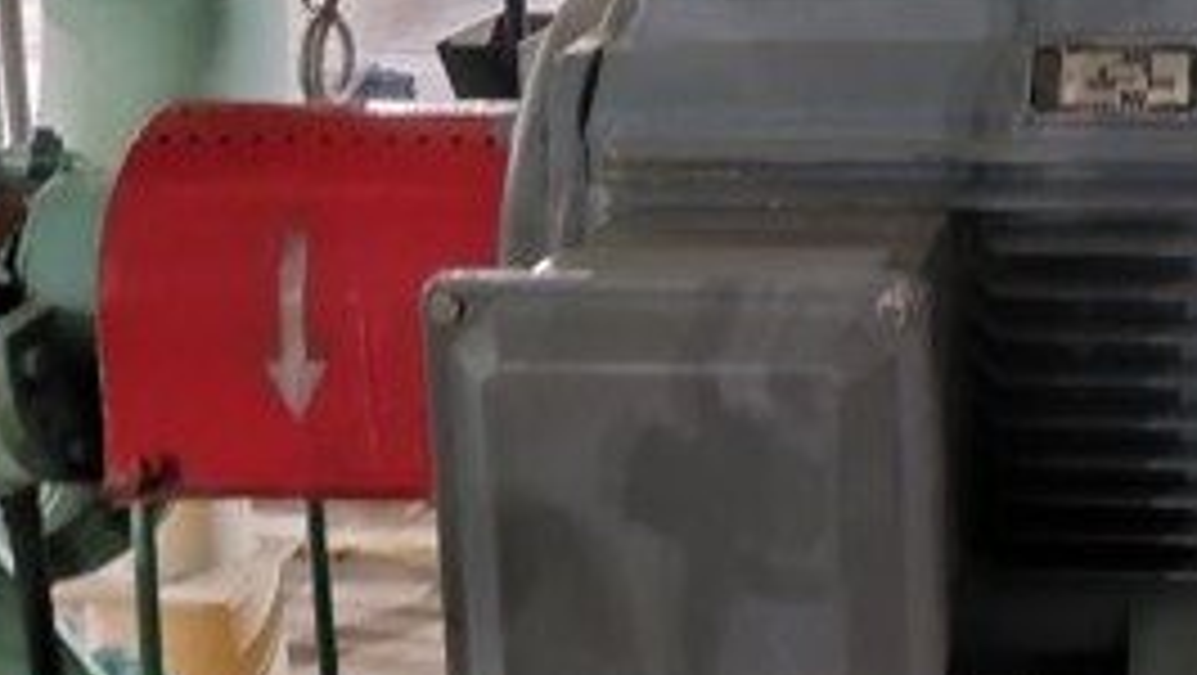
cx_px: 1138
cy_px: -117
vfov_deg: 14.5
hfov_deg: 25.2
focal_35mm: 81
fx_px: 2572
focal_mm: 6.12
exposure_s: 1/25
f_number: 1.9
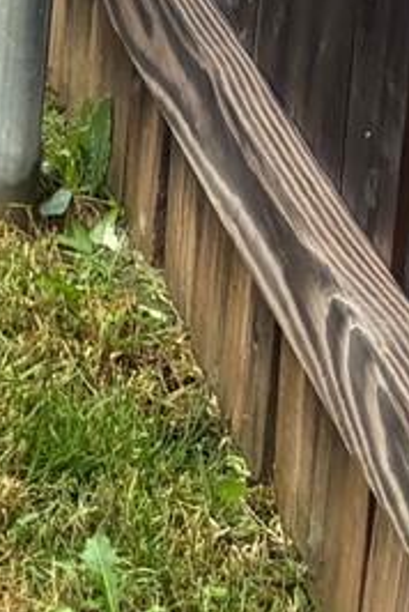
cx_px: -1471
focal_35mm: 208
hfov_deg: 5.4
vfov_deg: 9.5
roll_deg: -1.9
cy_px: -433
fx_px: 3535
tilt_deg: -6.5
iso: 50
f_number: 1.6
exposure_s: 1/378
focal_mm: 5.96
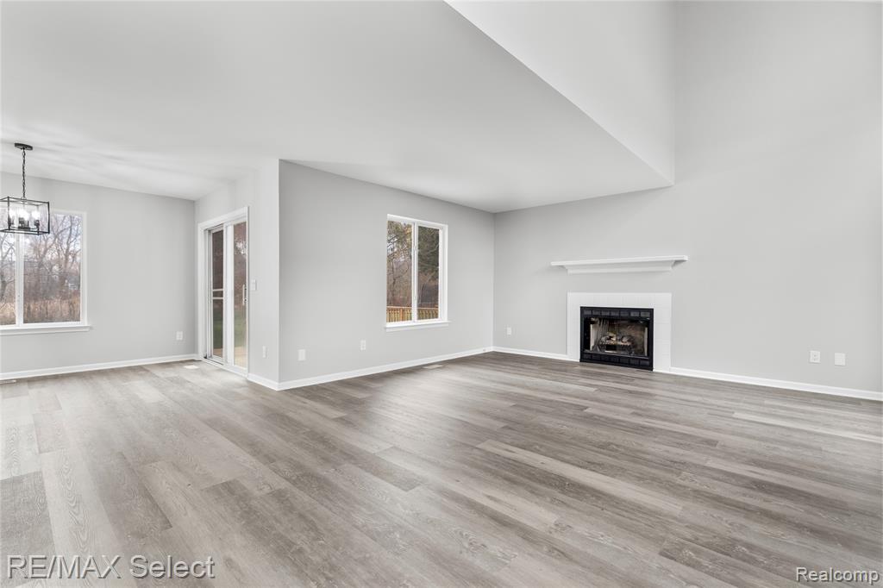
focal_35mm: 16
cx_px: 442
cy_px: 294
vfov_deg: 73.7
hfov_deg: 96.8
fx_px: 392
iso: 1250
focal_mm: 16
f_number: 3.5
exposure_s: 1/30
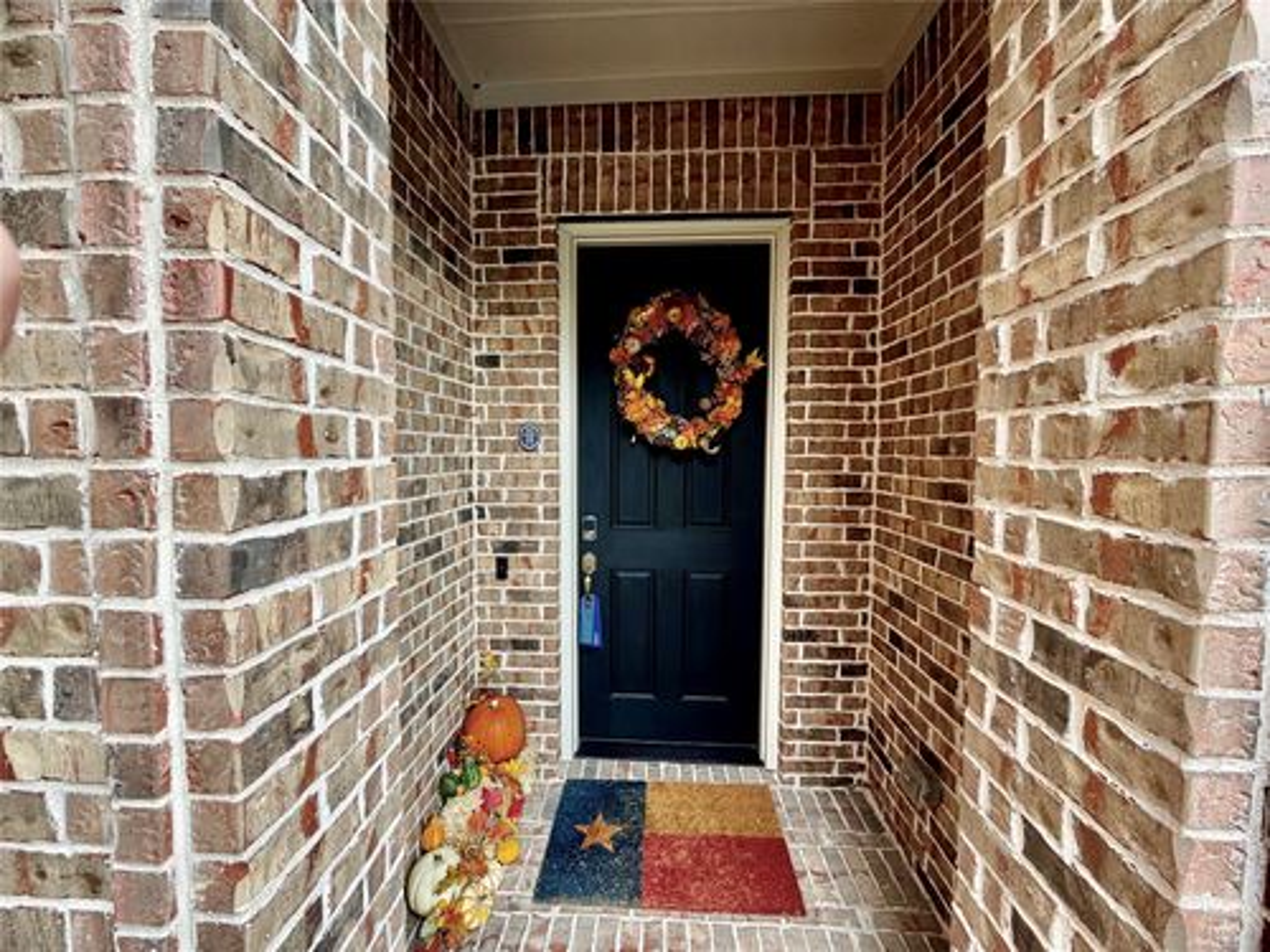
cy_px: 476
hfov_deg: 102.1
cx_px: 635
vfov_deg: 85.7
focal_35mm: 14
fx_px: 514
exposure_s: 1/121
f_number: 2.2
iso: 64
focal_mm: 2.22
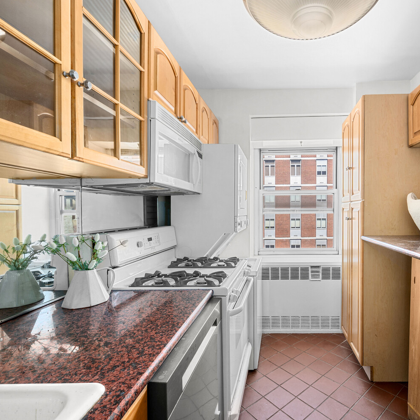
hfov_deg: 78.9
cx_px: 268
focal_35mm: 18
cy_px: 209
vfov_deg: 80.7
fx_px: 247
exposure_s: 1/1.67
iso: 250
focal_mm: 14
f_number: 11
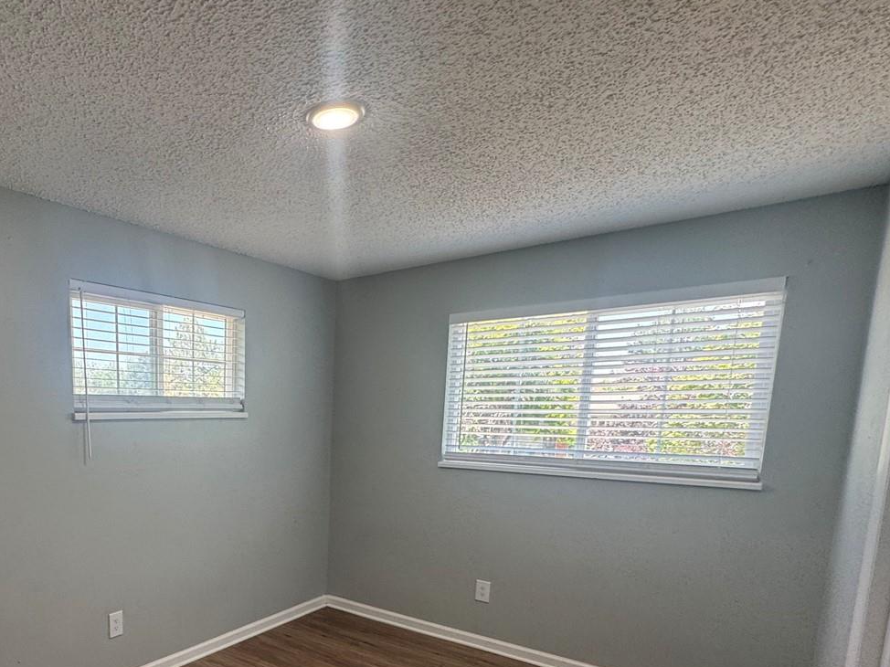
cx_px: 218
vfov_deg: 56.1
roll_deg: -2.0
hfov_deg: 68.9
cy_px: 497
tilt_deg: -8.4
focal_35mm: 23
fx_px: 591
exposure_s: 1/120
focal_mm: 2.22
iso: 125
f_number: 2.2
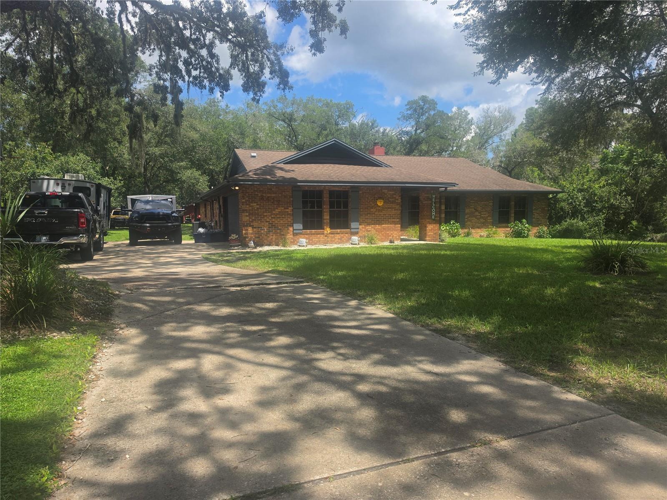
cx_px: 334
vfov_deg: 58.9
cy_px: 250
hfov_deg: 73.9
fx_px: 443
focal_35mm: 23
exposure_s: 1/3446
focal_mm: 6.5
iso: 64
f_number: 1.4
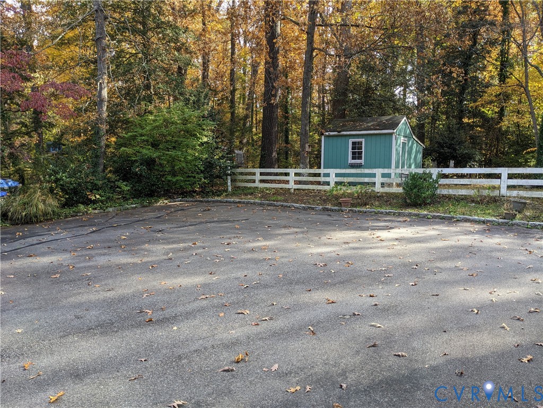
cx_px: 272
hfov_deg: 65.3
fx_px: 424
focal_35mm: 27
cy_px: 204
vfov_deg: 51.4
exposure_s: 1/228
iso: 47
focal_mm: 4.38
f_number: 1.73
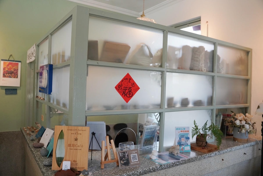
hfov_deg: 65.5
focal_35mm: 28
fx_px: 205
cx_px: 132
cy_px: 88
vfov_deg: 46.4
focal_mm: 28
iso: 1600
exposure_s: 1/160
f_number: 4
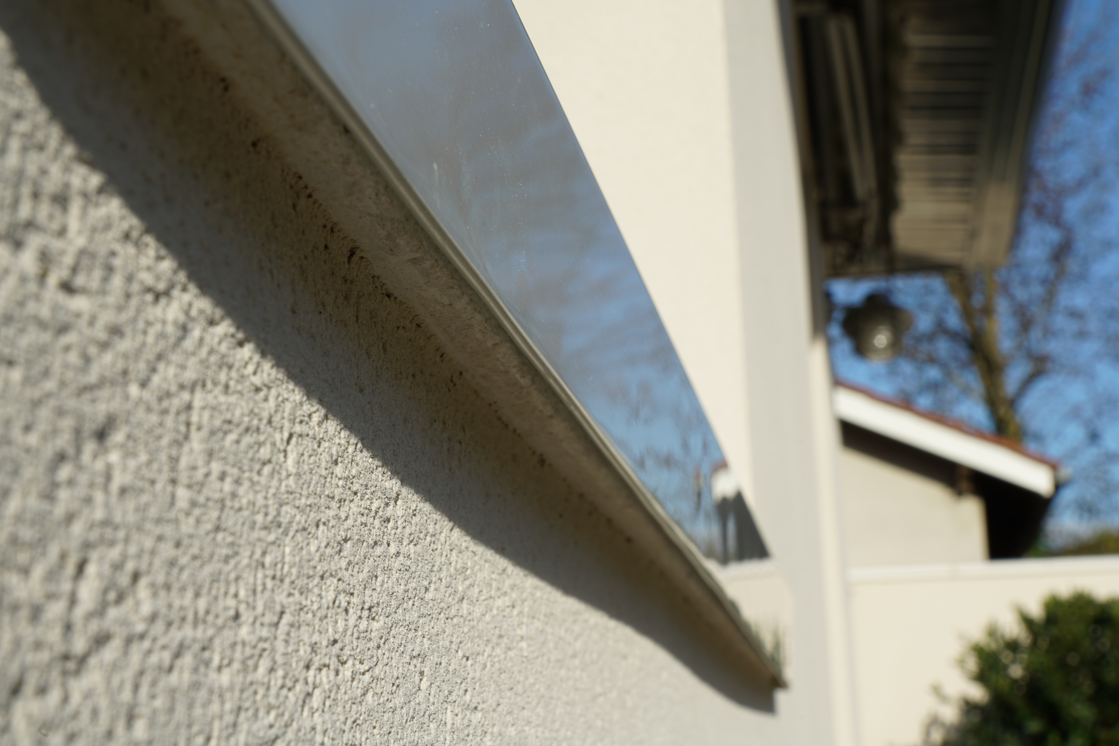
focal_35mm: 67
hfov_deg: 30.1
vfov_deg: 20.3
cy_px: 373
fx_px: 2083
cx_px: 560
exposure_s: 1/50
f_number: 22
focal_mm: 67
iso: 100
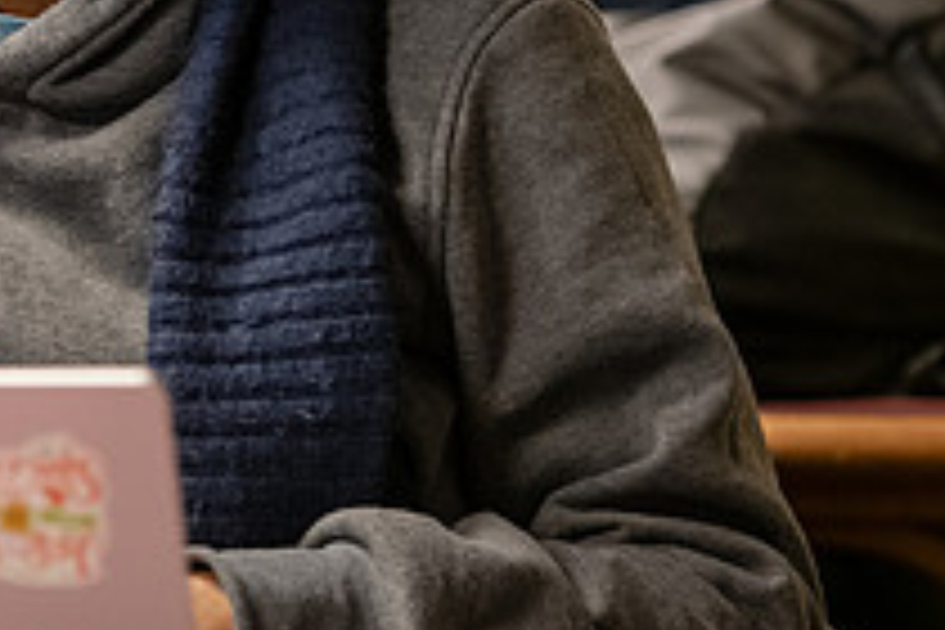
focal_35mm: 320
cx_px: 54
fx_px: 8399
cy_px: 16
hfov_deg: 6.4
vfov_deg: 4.3
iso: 2500
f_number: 2.8
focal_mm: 116
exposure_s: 1/200
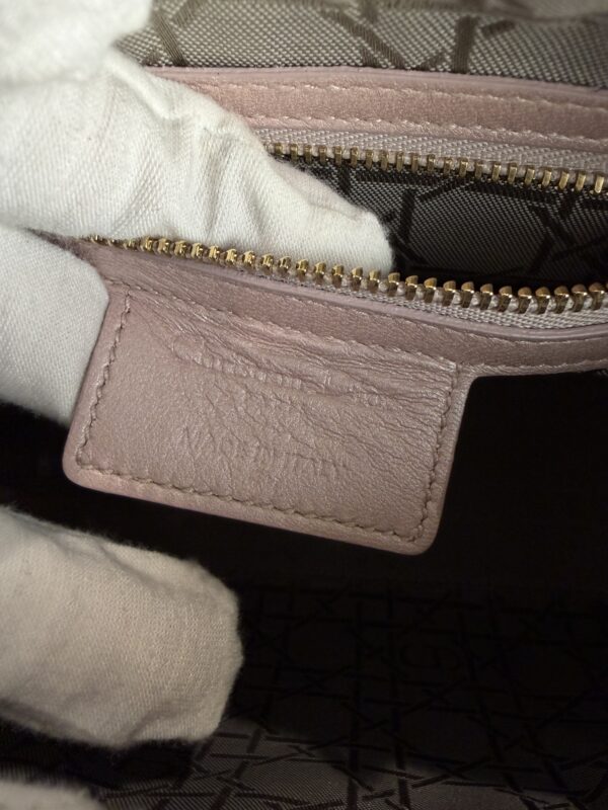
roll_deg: +4.1
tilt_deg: -44.1
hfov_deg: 56.8
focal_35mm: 24
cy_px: 405
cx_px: 304
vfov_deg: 71.6
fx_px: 562
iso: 250
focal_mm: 2.22
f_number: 2.2
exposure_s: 1/120
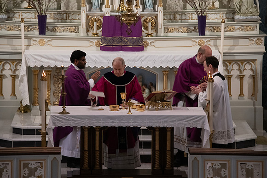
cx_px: 134
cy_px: 89
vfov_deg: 6.5
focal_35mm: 210
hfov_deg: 9.8
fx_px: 1558
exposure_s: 1/100
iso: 4000
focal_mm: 210
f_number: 9
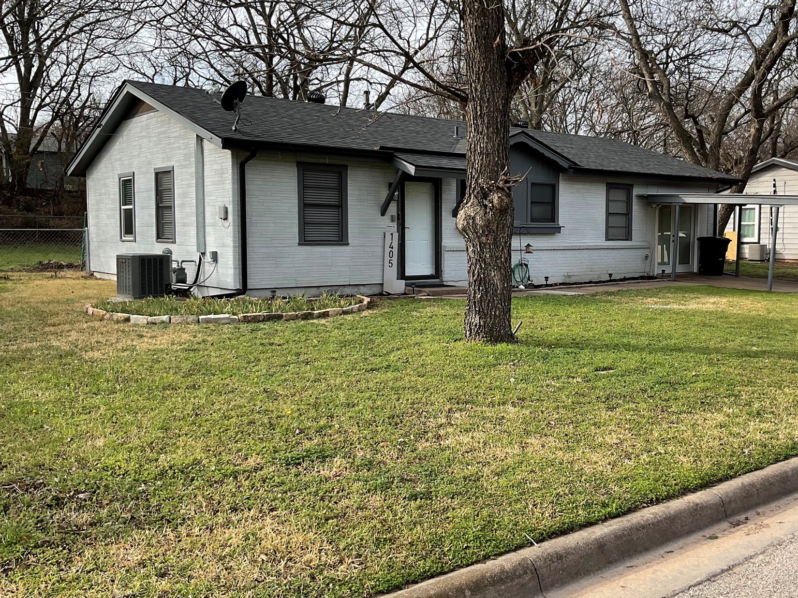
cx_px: 482
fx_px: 830
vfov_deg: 39.6
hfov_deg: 51.0
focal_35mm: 36
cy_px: 292
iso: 16
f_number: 1.8
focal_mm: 3
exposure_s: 1/709
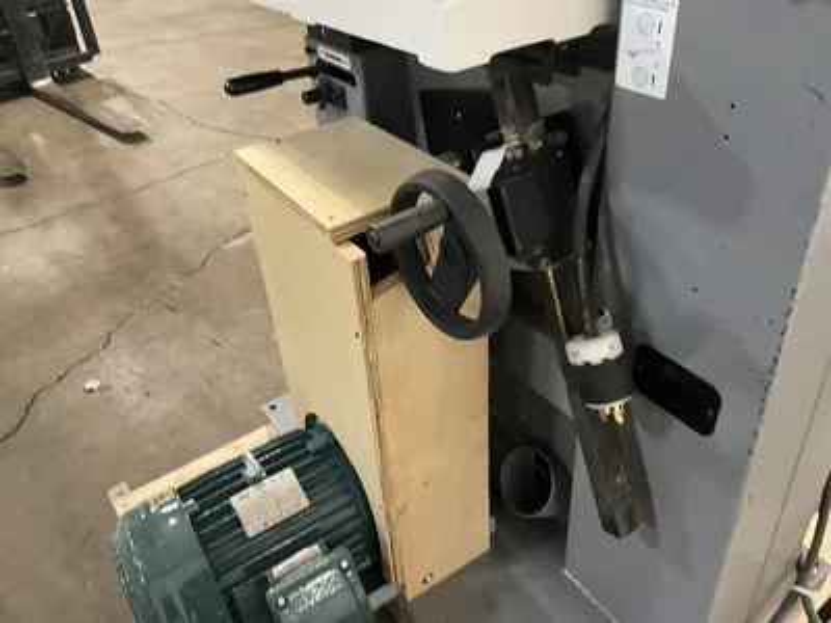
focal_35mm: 29
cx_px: 416
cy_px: 312
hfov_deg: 61.7
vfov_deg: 48.2
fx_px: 696
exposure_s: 1/30
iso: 500
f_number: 1.8
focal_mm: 3
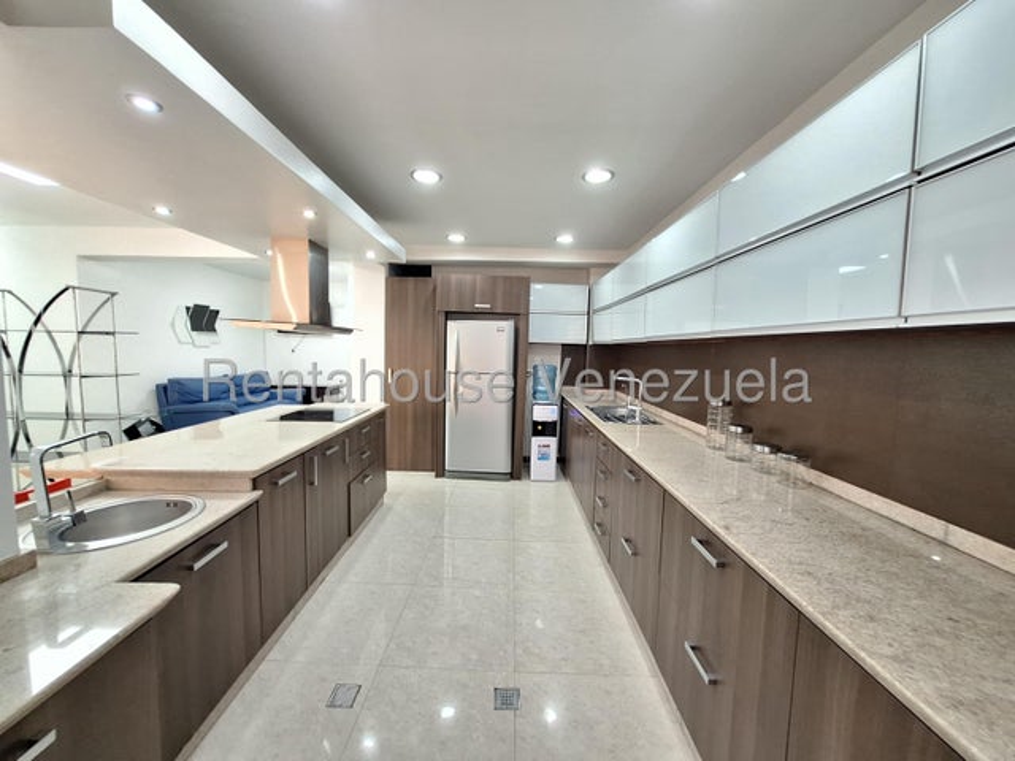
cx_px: 508
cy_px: 380
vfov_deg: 89.9
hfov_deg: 106.2
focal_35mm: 13
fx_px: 381
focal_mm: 1.74
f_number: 2.2
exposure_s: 1/40
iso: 160
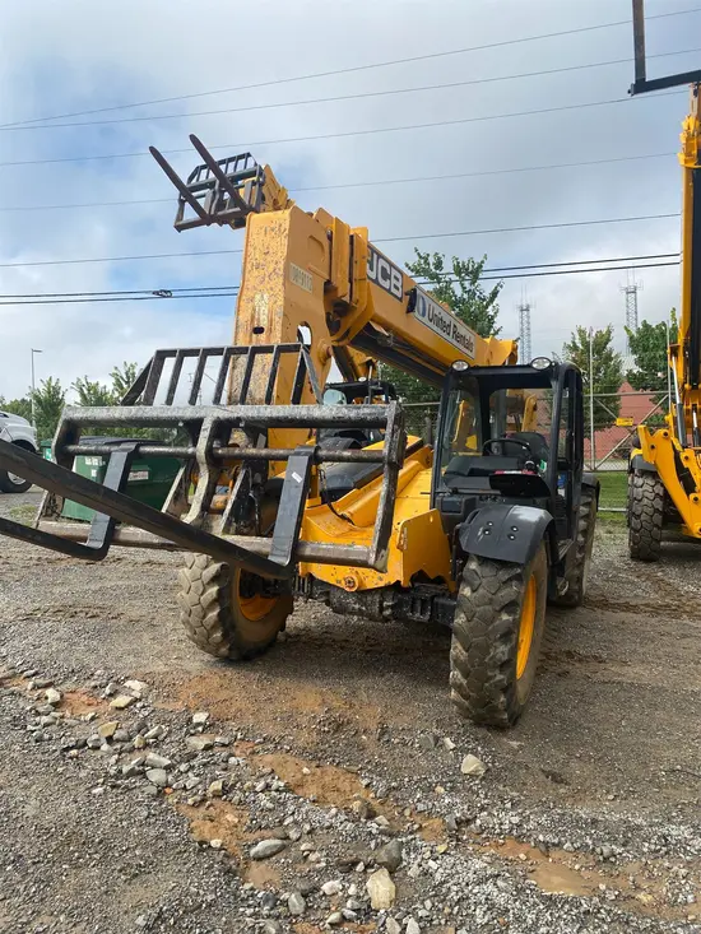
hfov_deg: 53.1
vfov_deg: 67.3
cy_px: 467
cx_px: 350
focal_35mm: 26
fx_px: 702
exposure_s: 1/2967
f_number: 1.8
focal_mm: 4.25
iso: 32
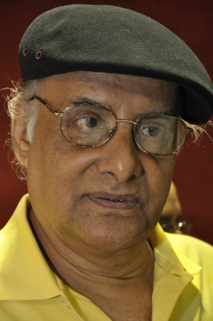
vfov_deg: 16.1
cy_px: 160
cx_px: 106
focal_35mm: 128
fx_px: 1134
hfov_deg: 10.7
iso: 800
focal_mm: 85
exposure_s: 1/30
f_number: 5.6
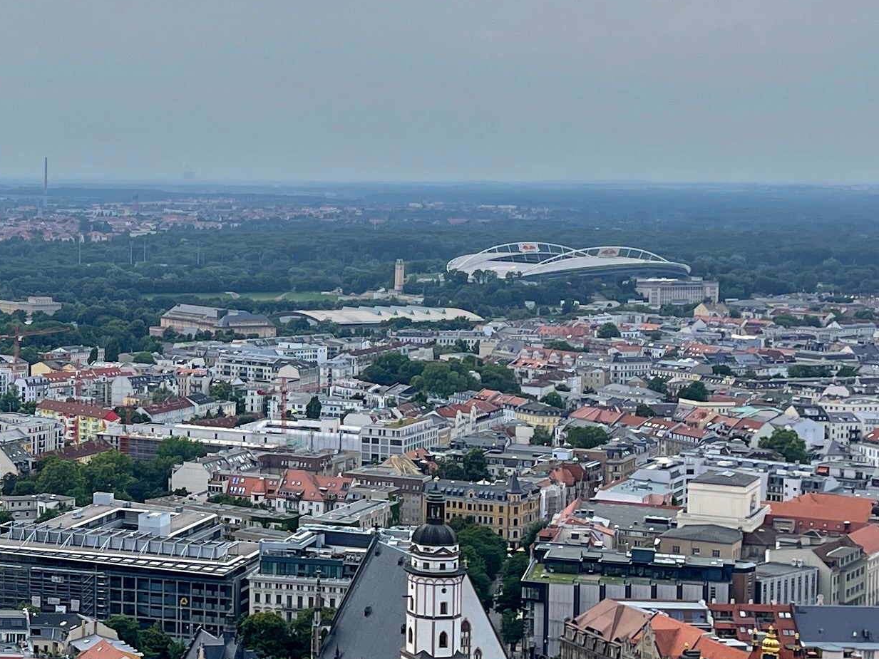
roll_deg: -0.3
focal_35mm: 85
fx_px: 2159
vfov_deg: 17.4
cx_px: -215
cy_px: 299
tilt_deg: -3.0
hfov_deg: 21.2
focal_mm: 4.2
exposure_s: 1/988
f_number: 1.6
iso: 32
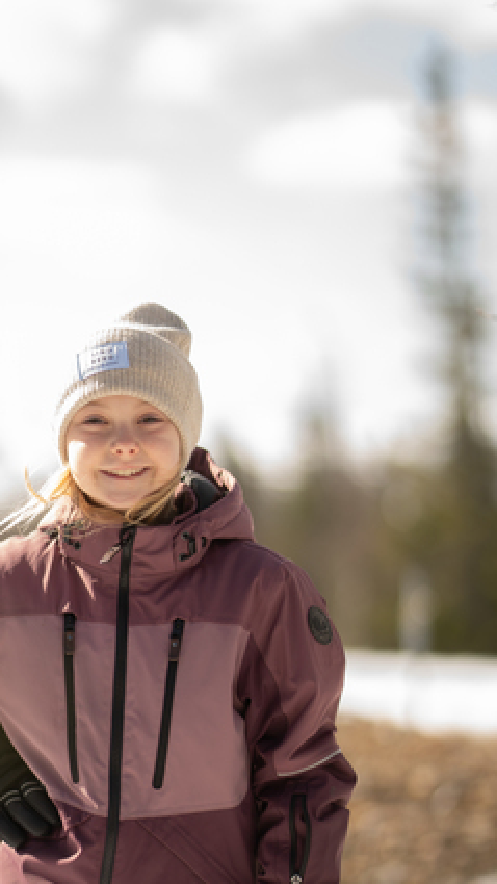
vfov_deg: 15.7
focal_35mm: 136
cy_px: 605
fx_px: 3187
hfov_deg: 8.9
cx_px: 76
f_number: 1.4
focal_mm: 85
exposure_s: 1/1600
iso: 80
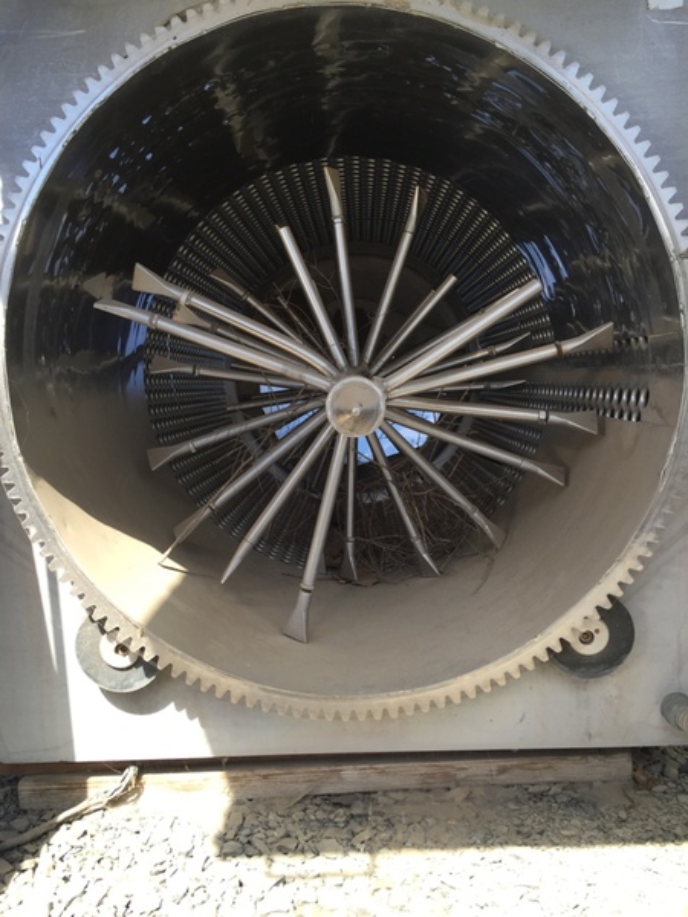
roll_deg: +1.8
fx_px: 769
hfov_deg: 48.2
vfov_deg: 61.7
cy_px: 458
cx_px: 344
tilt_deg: -8.0
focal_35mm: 29
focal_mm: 4.15
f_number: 2.2
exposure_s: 1/359
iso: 32
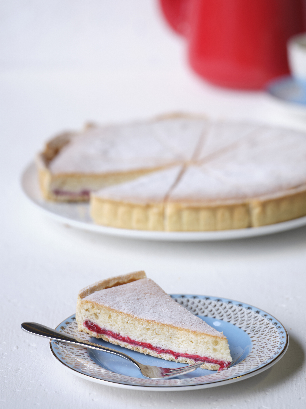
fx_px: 1780
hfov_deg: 9.8
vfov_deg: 13.1
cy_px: 130
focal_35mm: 151
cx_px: 211
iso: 160
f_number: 4
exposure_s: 1/30
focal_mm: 120
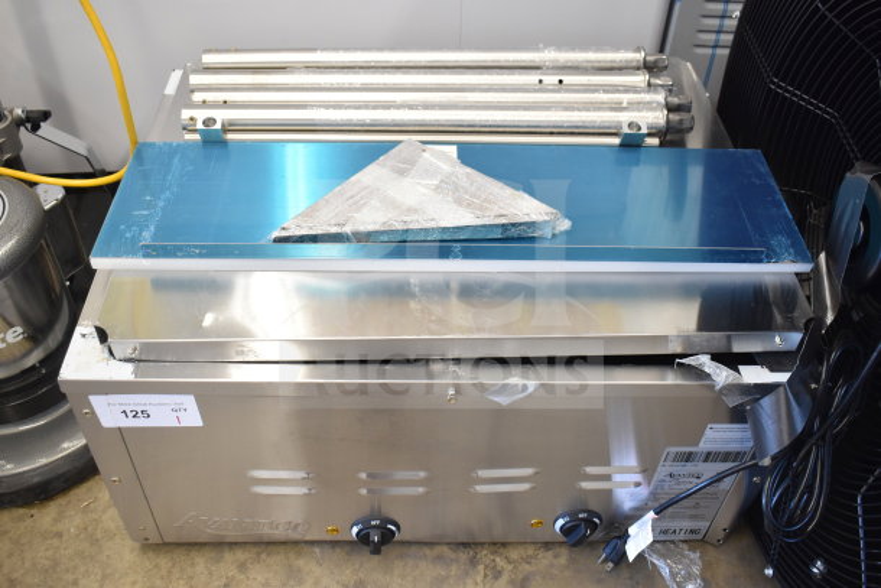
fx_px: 808
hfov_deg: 57.2
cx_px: 440
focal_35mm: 33
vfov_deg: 40.0
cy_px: 294
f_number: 3.8
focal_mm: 22
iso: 640
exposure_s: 1/40
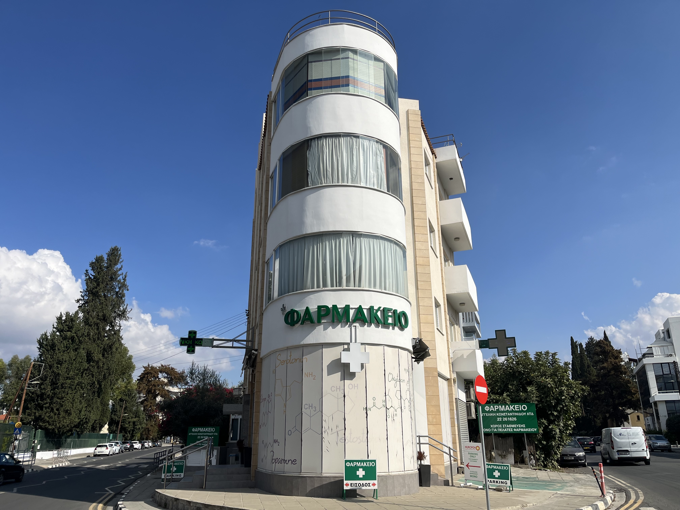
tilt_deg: +19.6
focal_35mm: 26
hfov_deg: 67.3
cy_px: 255
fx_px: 511
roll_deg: +0.3
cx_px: 340
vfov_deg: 53.1
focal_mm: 5.1
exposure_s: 1/7353
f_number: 1.6
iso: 50
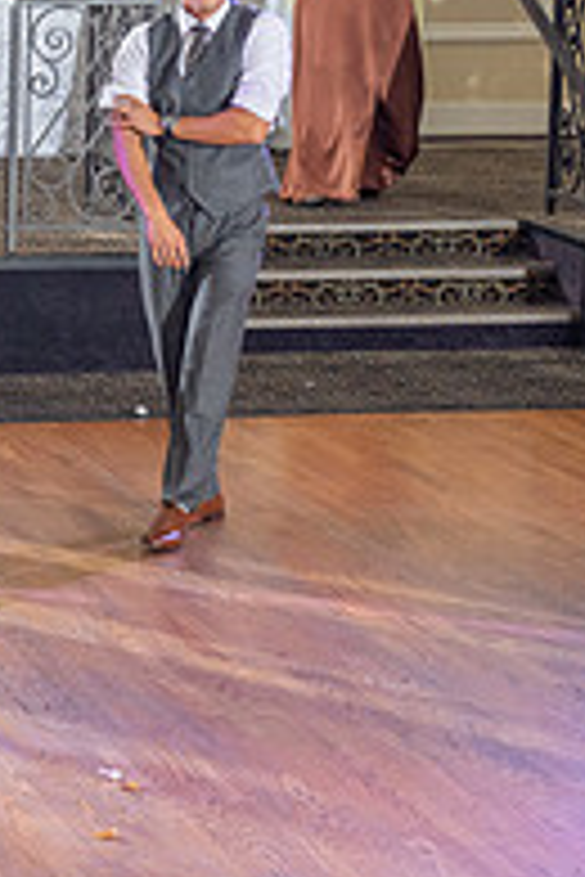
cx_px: -661
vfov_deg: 13.9
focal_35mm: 148
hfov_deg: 8.7
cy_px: 533
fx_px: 3607
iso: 800
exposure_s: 1/160
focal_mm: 45
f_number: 4
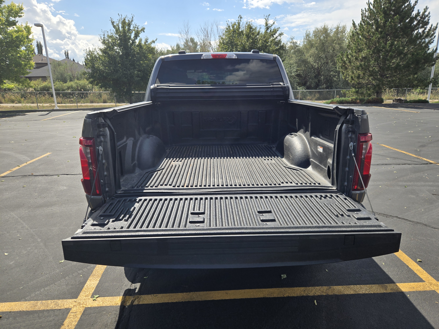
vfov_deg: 58.9
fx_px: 292
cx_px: 220
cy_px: 164
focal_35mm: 23
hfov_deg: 73.9
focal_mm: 5.4
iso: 25
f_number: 1.8
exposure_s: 1/1686
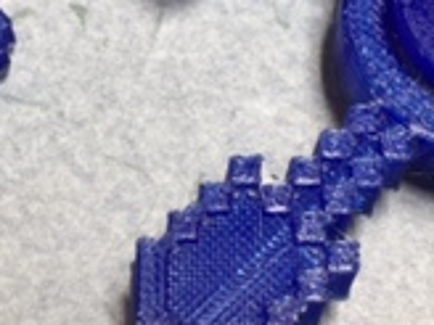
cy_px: 77
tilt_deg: -62.5
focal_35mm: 113
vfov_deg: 13.1
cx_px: 153
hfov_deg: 17.4
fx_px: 1417
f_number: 2.2
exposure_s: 1/30
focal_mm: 4.15
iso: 40
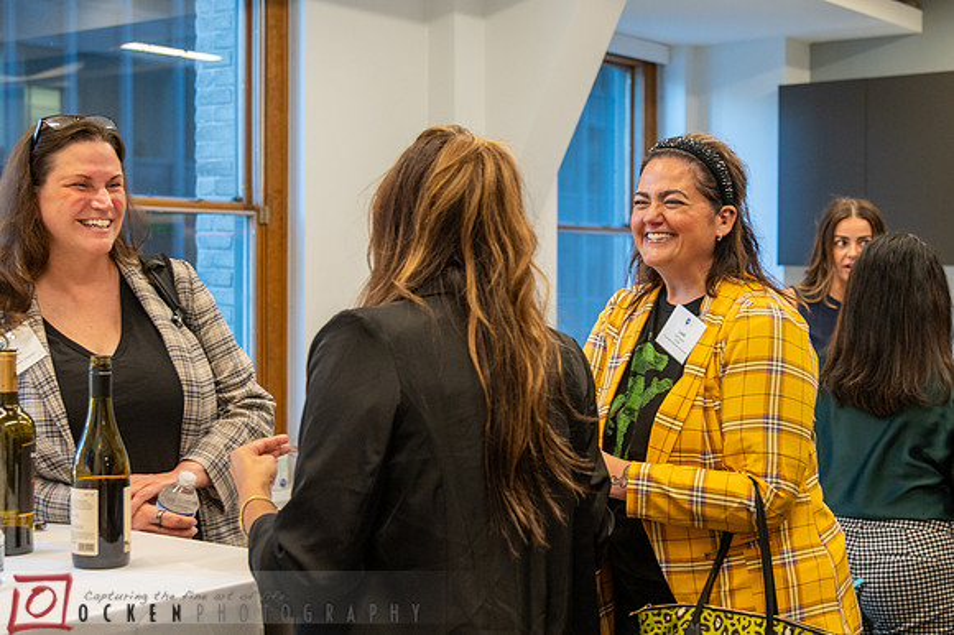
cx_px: 556
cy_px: 316
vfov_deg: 25.2
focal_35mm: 54
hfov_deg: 37.0
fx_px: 1421
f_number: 4
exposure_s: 1/160
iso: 1600
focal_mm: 46
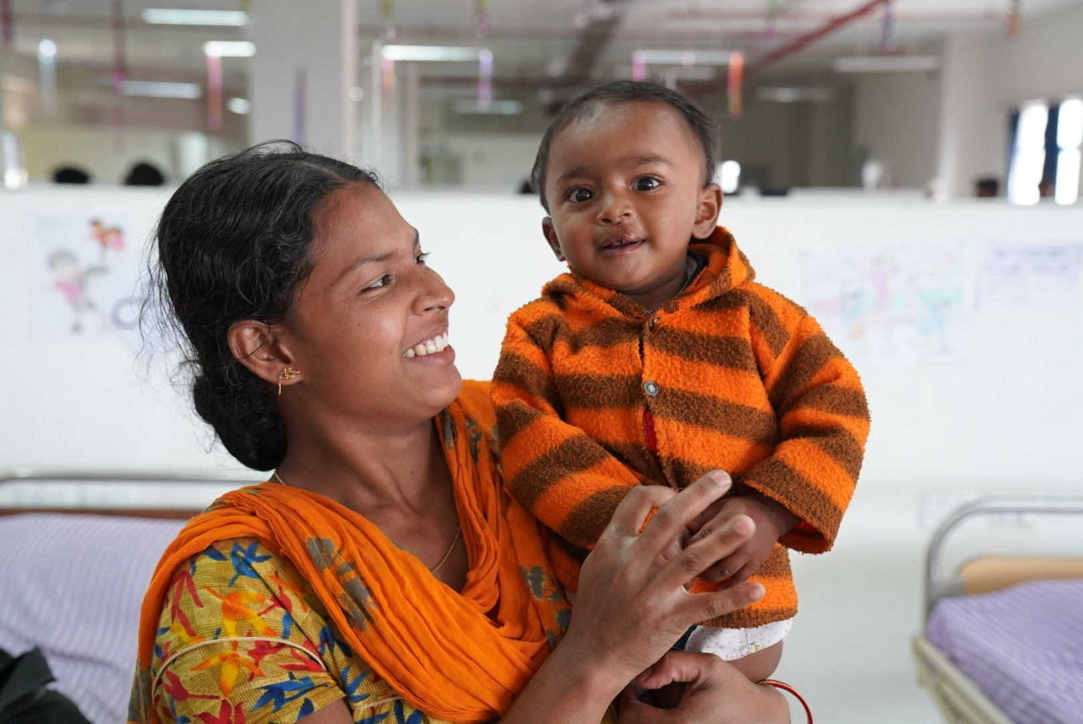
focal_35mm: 43
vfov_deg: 31.2
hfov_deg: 45.4
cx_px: 542
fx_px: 1294
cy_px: 362
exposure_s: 1/160
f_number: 4
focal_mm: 43
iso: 2500
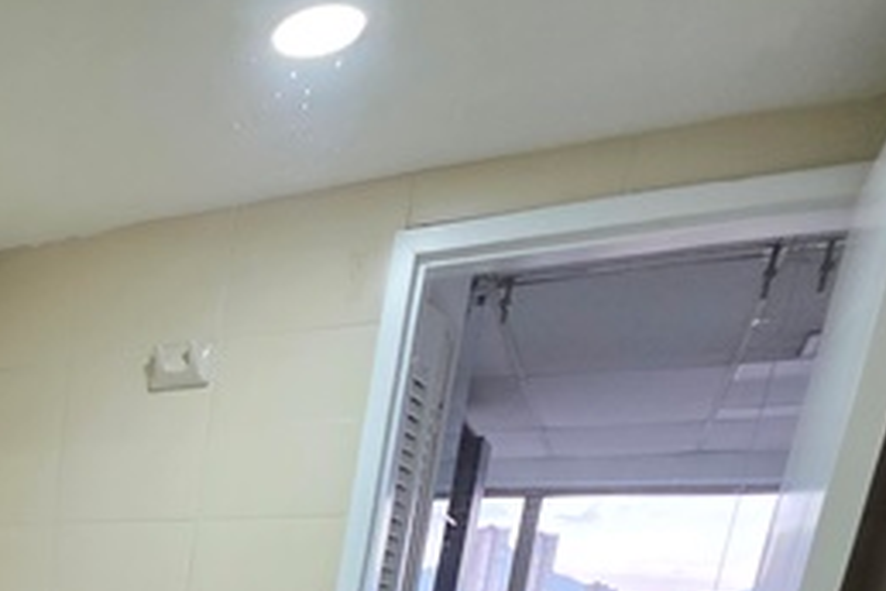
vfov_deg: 22.2
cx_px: -182
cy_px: 1014
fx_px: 1034
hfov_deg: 36.0
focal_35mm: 42
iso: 500
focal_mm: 2.2
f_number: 1.9
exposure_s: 1/60
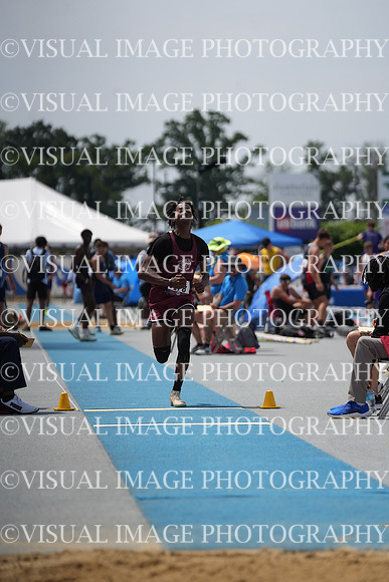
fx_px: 3239
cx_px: 194
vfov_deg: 10.3
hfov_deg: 6.9
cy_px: 291
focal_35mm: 200
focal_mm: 200
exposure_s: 1/8000
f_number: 4
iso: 400
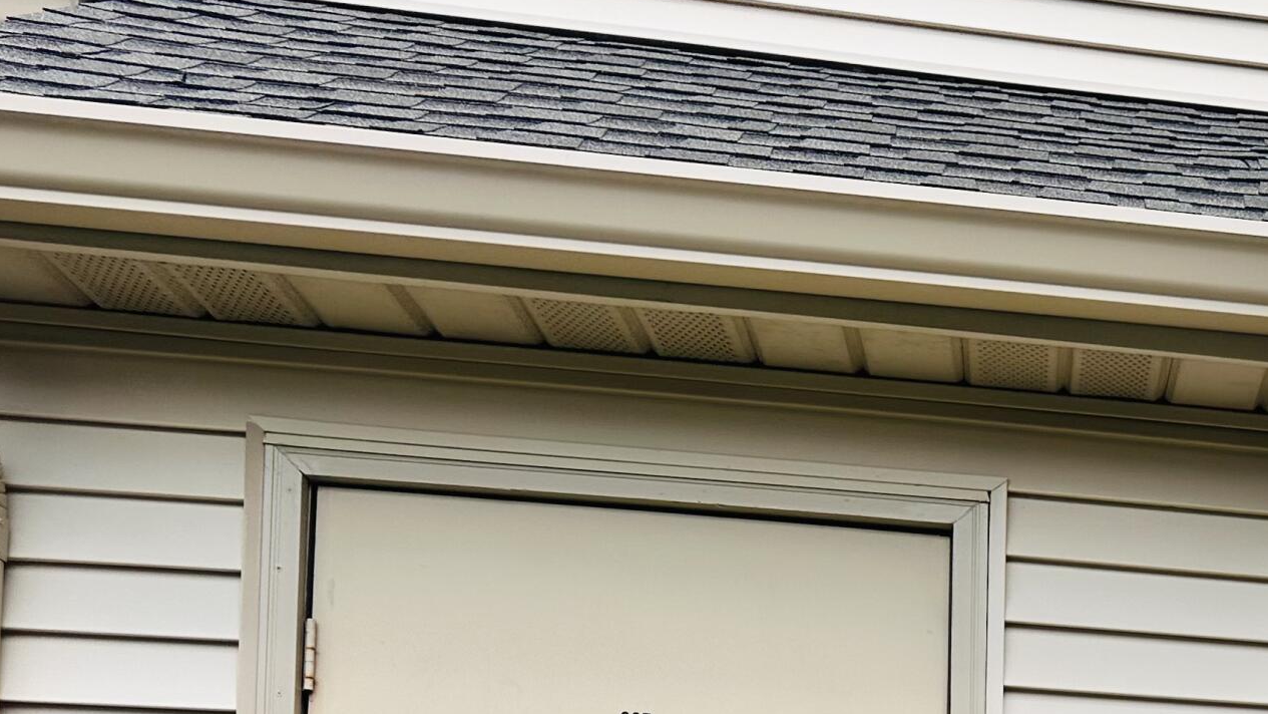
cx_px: 1485
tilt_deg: +2.9
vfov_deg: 17.3
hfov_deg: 29.5
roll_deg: -0.9
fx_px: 2085
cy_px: 1099
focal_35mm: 62
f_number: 1.78
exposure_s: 1/3597
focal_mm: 6.86
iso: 80
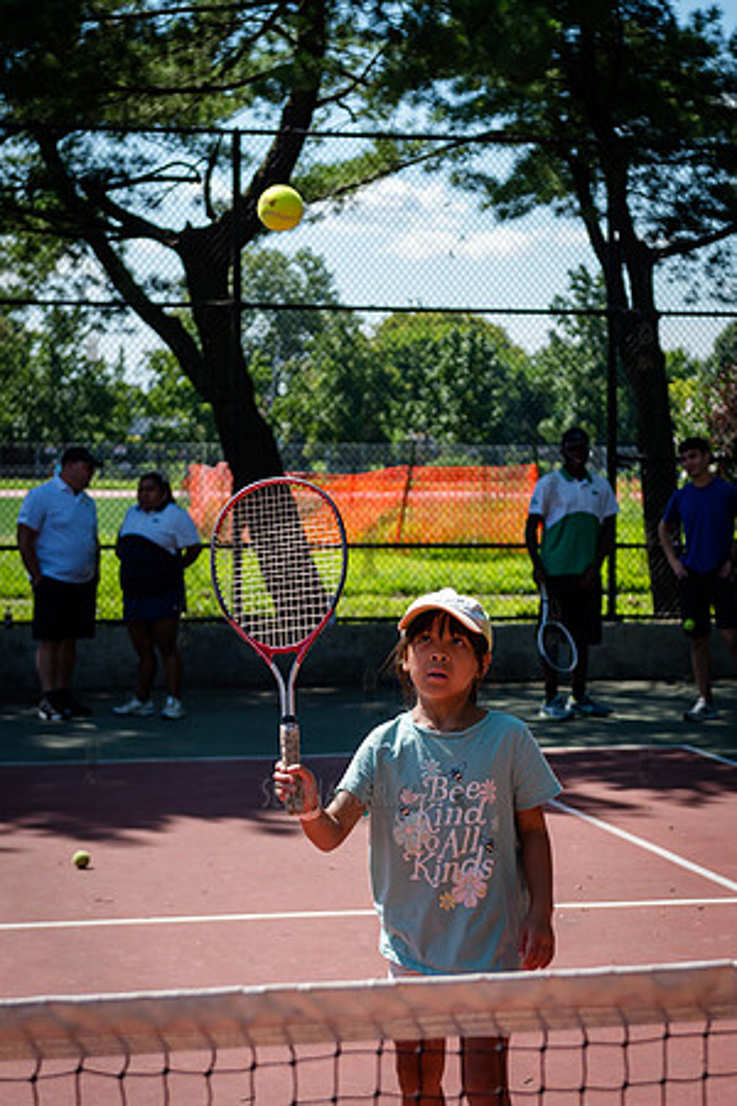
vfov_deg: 24.0
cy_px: 556
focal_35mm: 85
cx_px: 432
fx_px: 2603
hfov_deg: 16.1
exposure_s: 1/1250
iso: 200
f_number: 3.5
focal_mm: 55
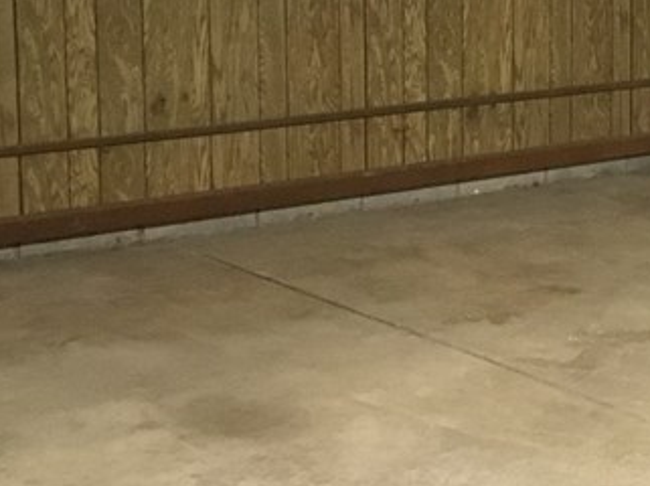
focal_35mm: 99
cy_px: 49
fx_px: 1857
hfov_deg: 18.2
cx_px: 905
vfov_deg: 14.8
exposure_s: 1/17
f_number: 2.4
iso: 200
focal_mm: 3.3
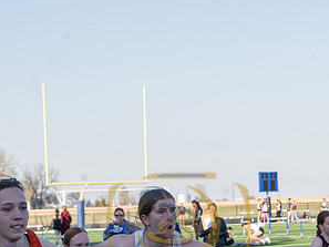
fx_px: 1455
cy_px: 244
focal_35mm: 153
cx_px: 165
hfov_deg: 12.9
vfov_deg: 9.6
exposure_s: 1/1000
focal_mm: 70
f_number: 8
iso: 1000
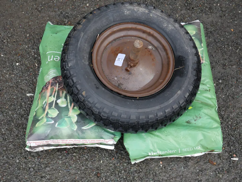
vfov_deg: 26.1
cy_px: 91
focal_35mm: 56
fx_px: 392
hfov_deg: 34.3
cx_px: 121
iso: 250
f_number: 5.3
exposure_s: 1/60
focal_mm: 28
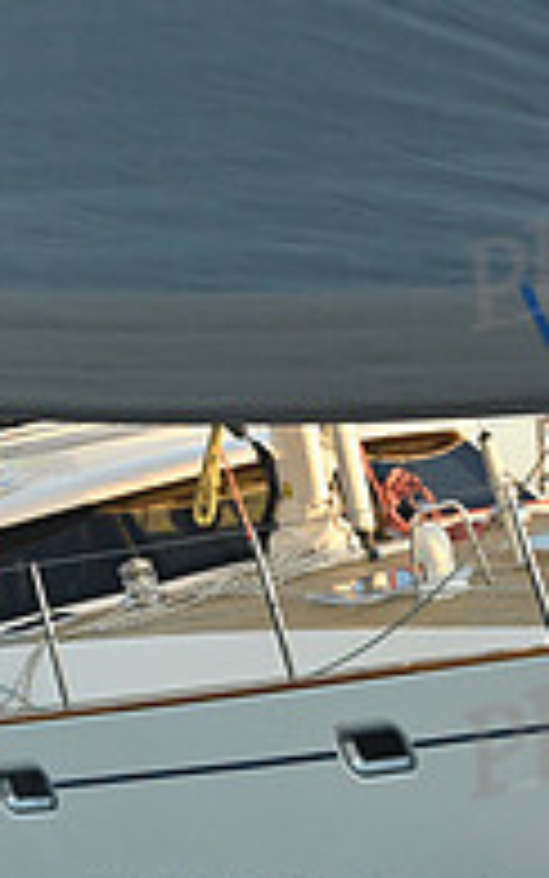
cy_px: 511
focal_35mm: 212
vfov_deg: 9.9
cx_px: 234
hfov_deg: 6.2
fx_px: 5071
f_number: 6.3
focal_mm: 70
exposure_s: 1/800
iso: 800
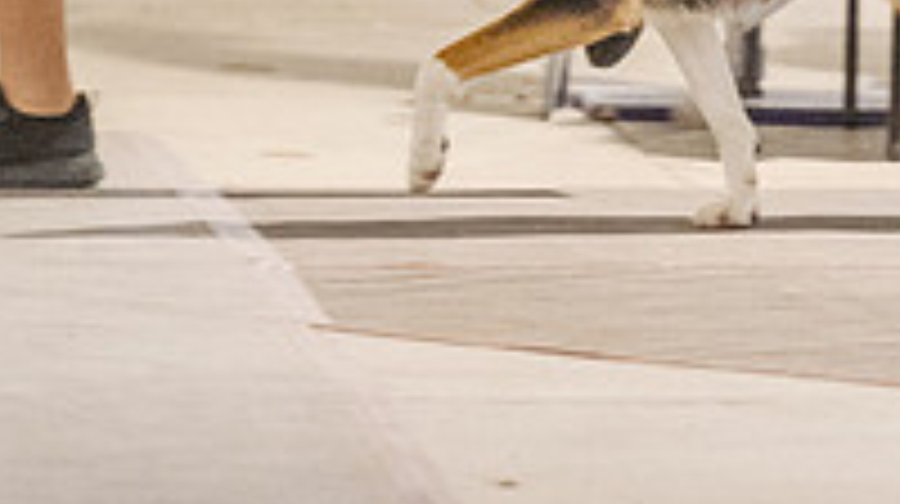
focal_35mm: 478
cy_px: -472
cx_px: 374
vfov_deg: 2.5
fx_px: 11395
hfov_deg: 4.5
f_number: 3.2
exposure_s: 1/400
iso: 6400
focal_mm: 135
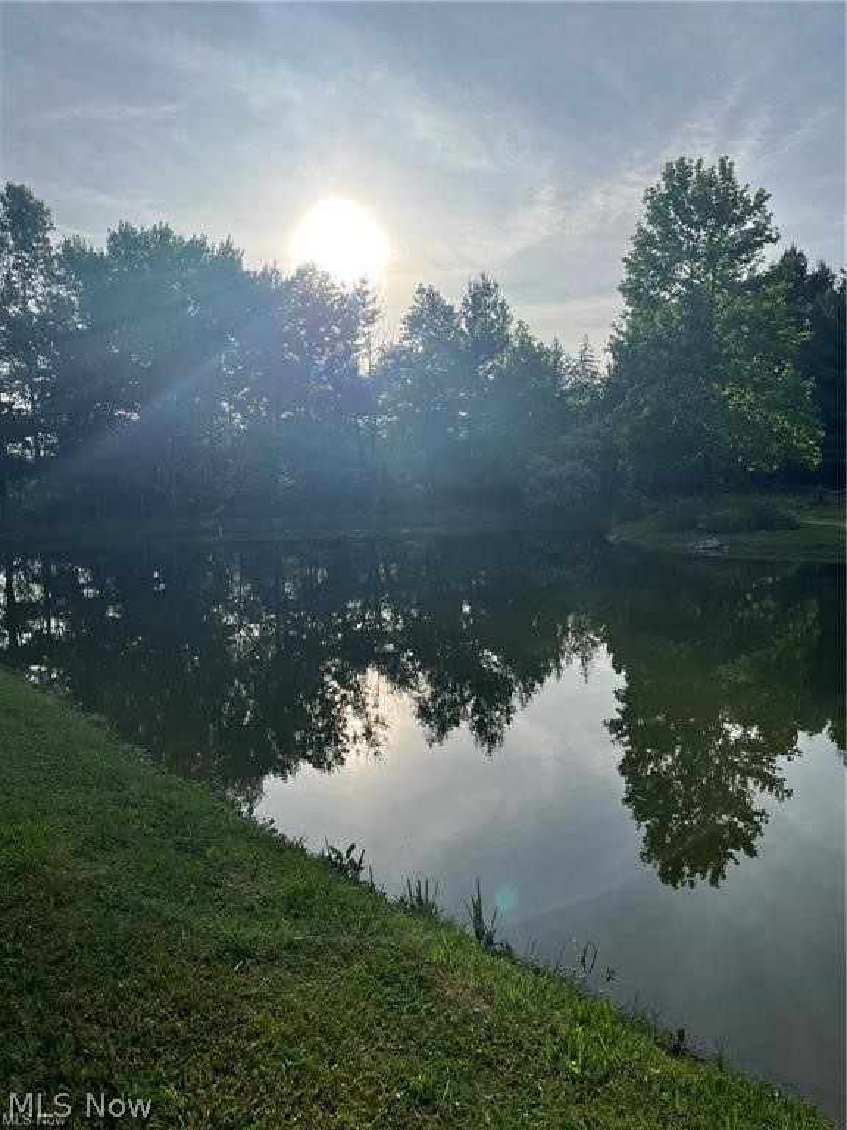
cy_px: 565
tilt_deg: -6.3
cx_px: 424
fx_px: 848
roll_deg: +1.1
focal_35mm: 26
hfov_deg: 53.1
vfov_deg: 67.3
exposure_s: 1/5848
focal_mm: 5.1
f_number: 1.6
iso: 50
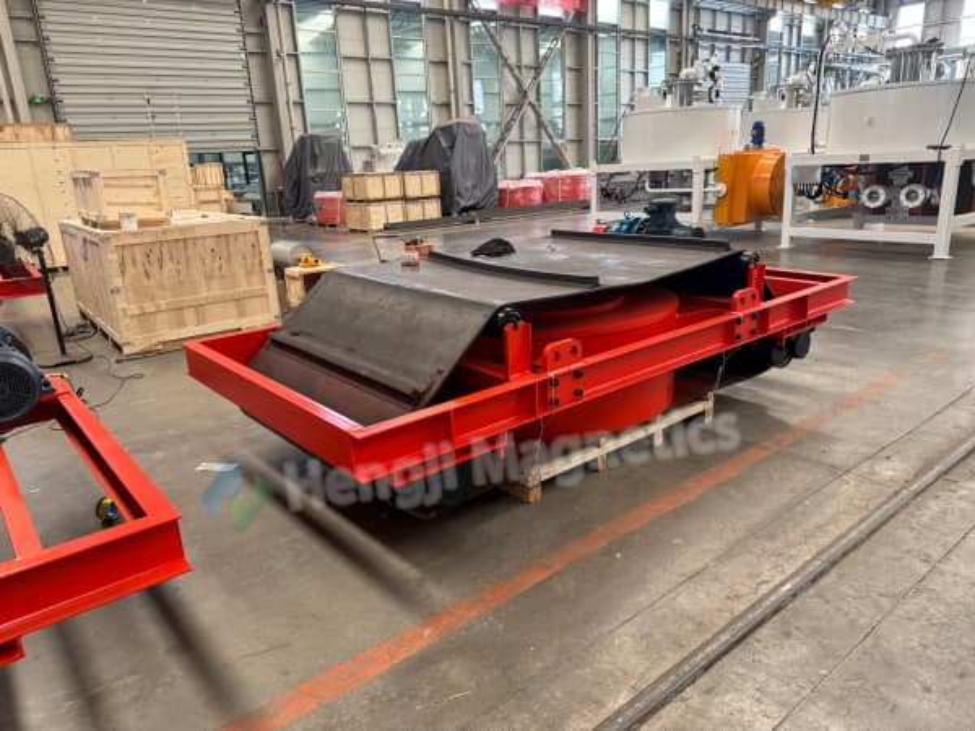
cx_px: 488
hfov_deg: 71.6
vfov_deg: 56.8
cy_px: 366
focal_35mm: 24
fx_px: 676
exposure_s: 1/121
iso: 125
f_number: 1.78
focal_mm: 6.76
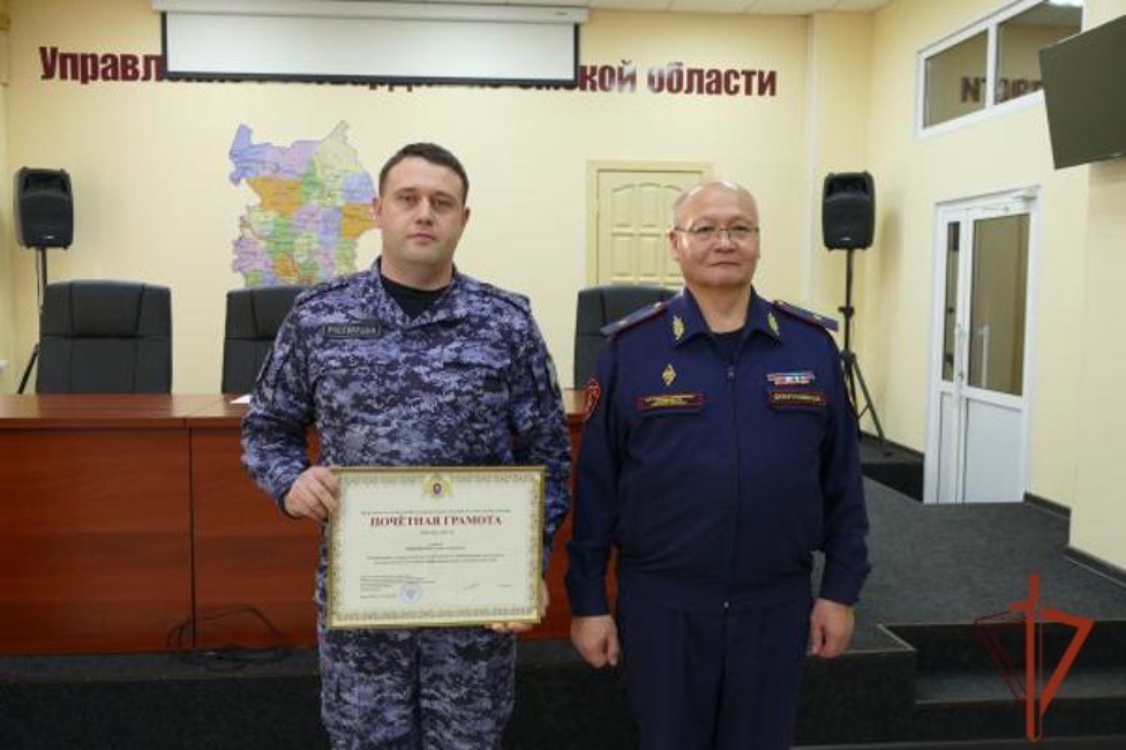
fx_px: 1032
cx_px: 563
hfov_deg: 57.2
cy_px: 375
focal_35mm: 33
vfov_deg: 40.0
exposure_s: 1/80
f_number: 3
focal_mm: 12.12
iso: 250
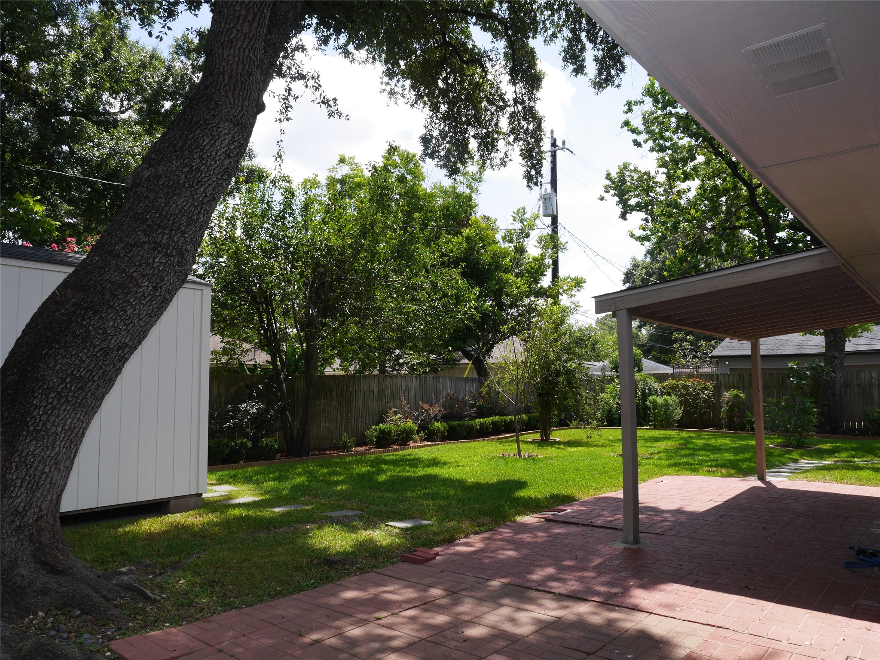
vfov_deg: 56.8
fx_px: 610
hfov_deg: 71.6
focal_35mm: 24
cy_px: 330
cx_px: 440
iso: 200
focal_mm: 12
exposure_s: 1/160
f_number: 10
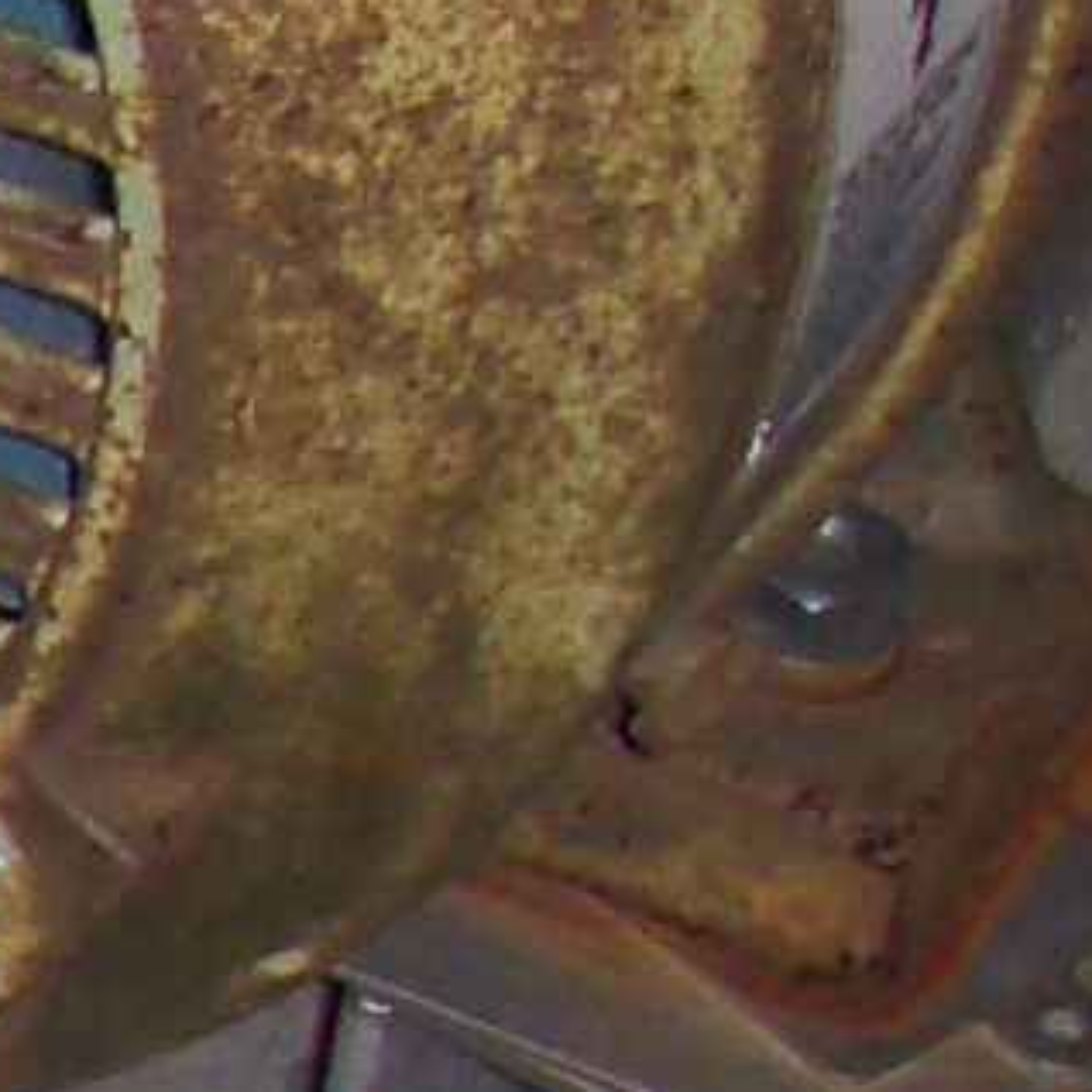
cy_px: 2459
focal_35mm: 325
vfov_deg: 5.2
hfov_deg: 4.8
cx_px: -3506
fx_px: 11599
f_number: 3.5
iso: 100
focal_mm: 6.5
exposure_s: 1/60
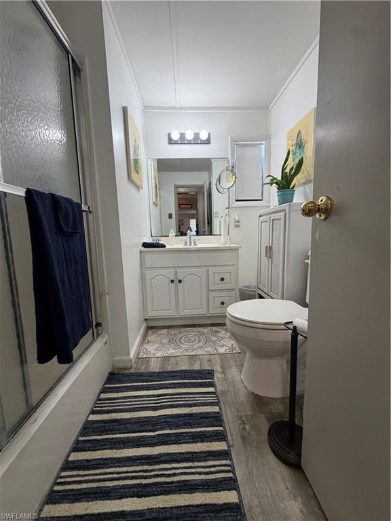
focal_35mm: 14
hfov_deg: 85.7
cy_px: 260
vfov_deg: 102.1
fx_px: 211
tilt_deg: -6.5
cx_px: 196
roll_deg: +2.7
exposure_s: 1/120
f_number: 2.2
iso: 200
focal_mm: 2.22
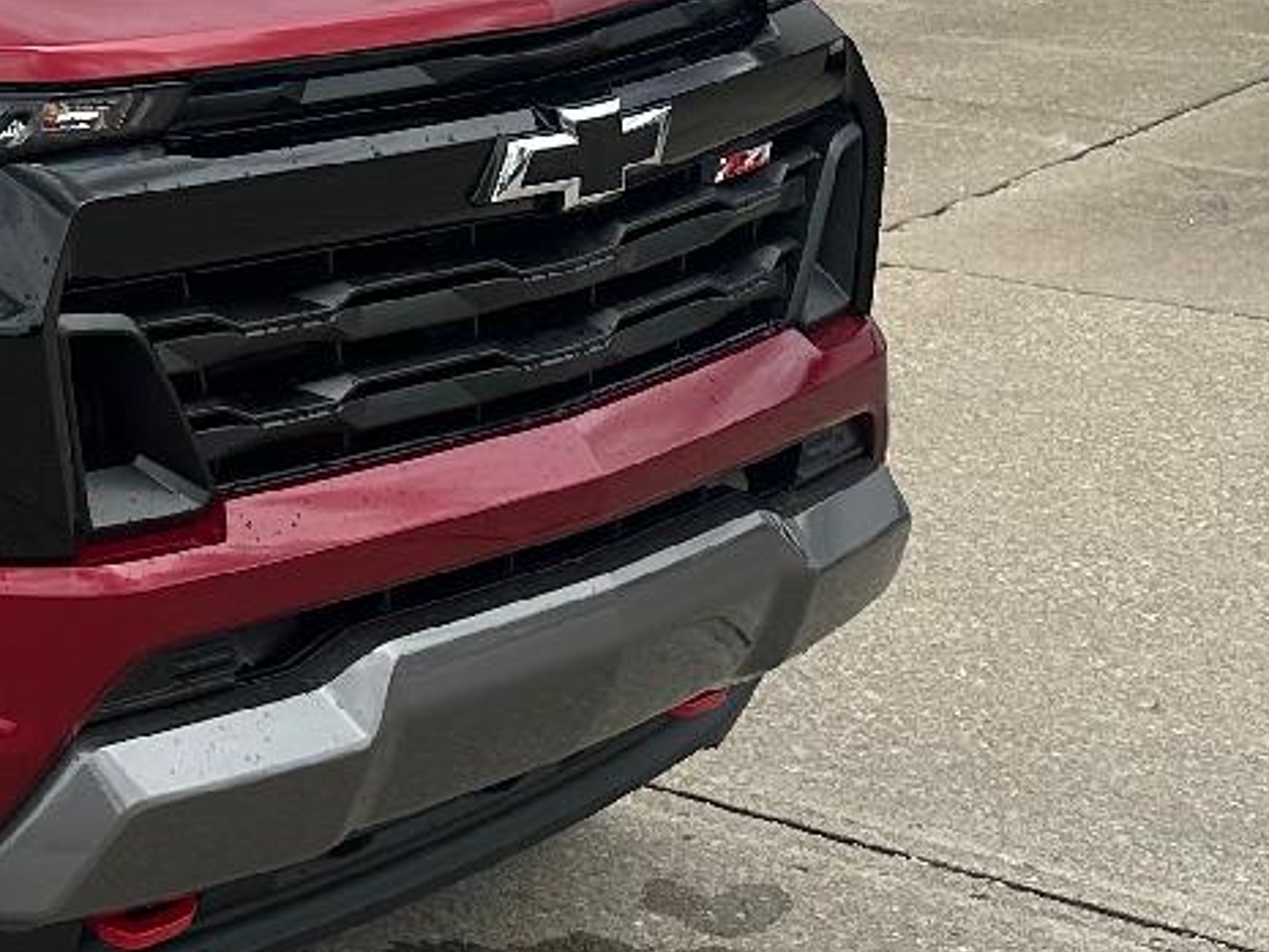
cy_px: -164
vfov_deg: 14.5
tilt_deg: -3.9
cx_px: -311
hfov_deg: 18.6
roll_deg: +0.2
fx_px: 3630
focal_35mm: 99
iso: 80
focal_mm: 6.86
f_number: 1.78
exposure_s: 1/5000
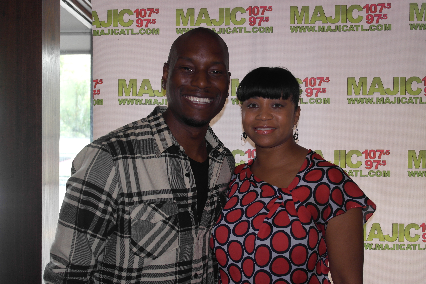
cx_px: 213
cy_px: 142
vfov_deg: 33.4
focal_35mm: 40
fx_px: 473
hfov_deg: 48.5
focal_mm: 26
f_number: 4
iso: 400
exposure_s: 1/50
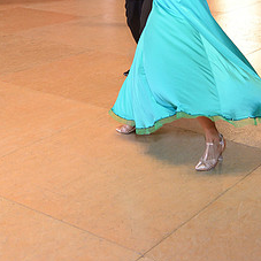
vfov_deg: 21.6
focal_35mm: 74
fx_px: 631
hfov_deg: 23.3
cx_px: 155
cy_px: -54
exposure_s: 1/250
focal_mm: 34
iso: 1600
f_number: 5
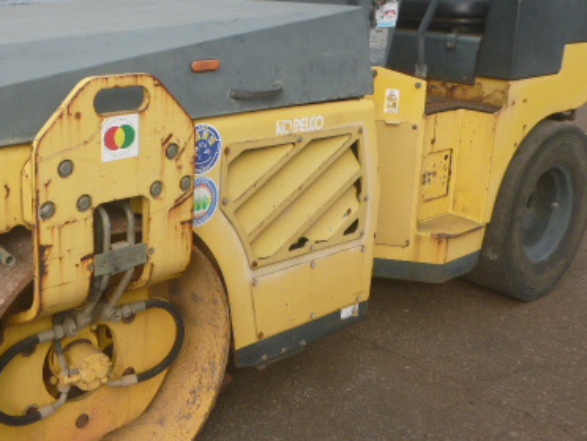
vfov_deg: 33.5
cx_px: 197
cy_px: 169
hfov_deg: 43.3
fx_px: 729
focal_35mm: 43
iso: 100
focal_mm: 4.5
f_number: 3.9
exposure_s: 1/320
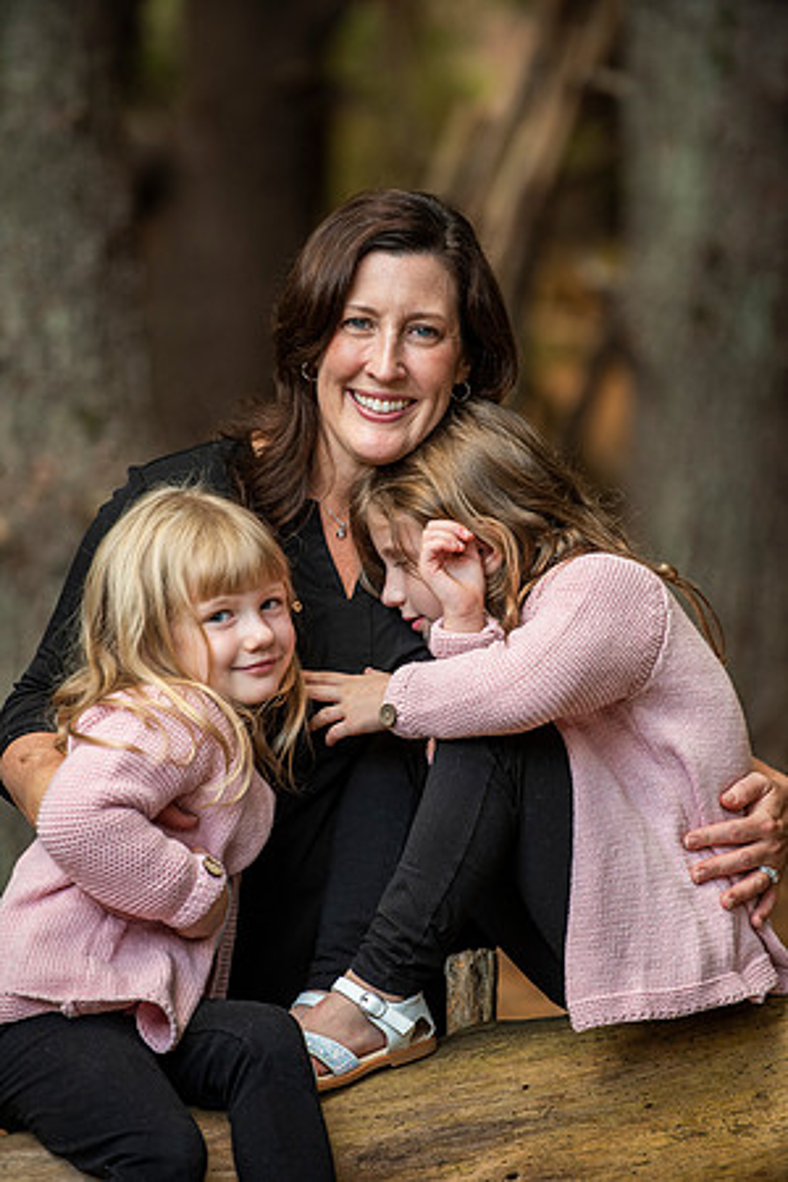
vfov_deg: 10.3
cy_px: 591
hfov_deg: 6.9
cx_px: 394
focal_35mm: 200
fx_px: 6566
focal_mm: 200
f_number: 4
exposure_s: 1/125
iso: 250
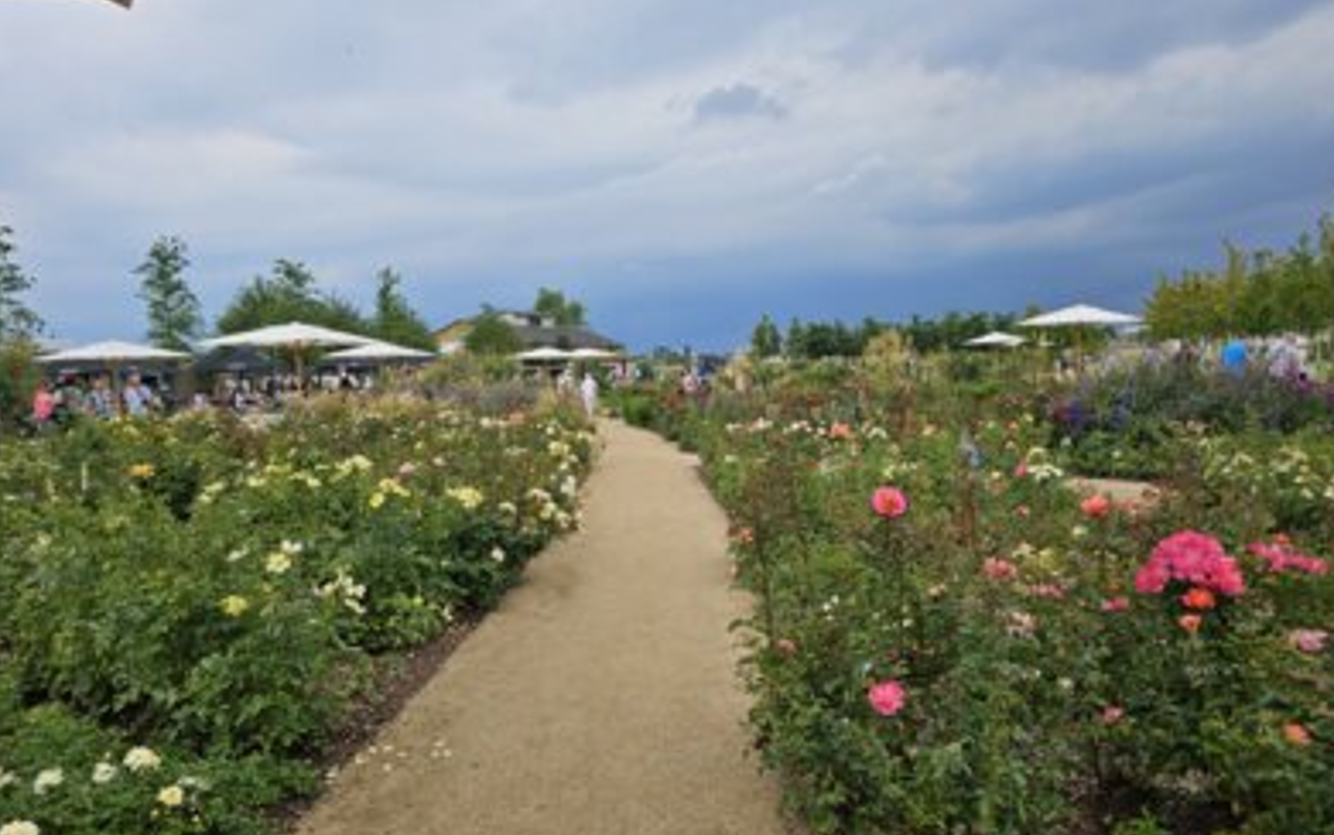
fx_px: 909
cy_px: 441
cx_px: 670
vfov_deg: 49.3
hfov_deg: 72.5
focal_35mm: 25
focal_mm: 6.3
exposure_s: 1/629
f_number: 1.7
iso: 10
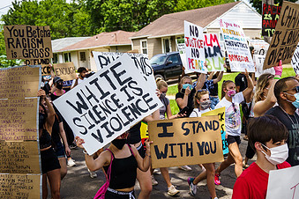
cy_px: 136
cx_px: 204
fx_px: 390
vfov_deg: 28.4
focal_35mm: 47
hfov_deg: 41.3
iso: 200
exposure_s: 1/2000
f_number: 2.8
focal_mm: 26.6
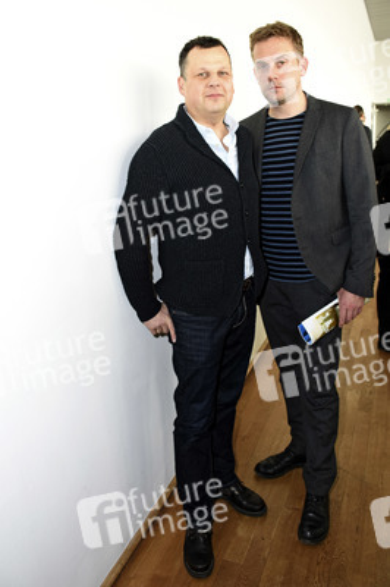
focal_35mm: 30
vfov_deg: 62.0
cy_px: 294
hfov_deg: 43.5
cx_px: 195
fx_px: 488
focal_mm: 20
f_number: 4.5
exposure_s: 1/80
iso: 500
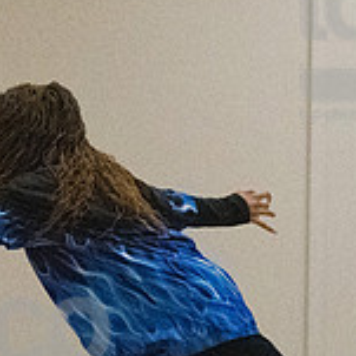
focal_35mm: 569
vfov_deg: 3.1
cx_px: 38
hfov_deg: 3.1
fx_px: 6620
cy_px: 363
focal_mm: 116
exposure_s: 1/1250
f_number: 4
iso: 10000
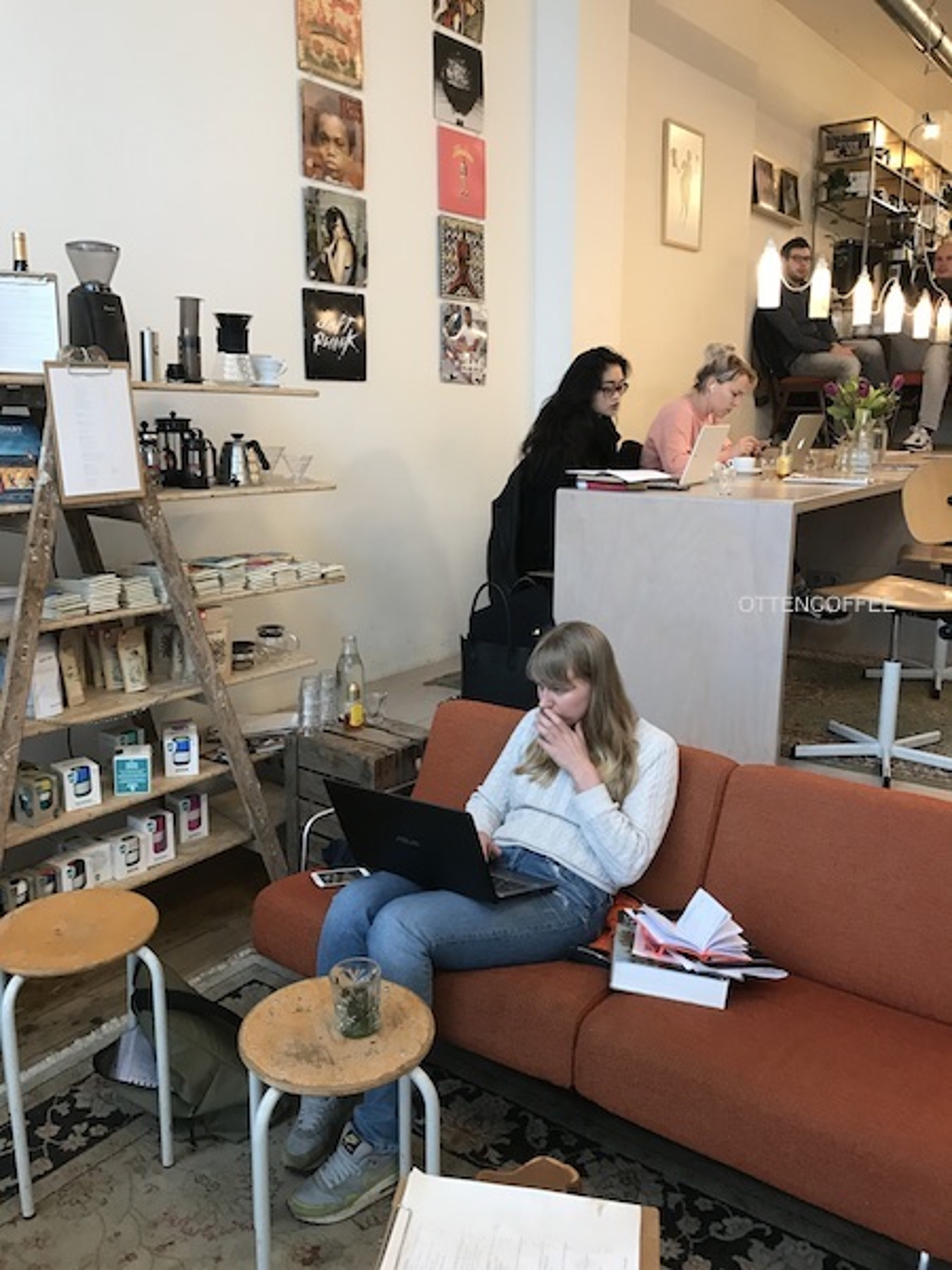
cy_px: 635
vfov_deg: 63.4
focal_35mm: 28
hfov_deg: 49.7
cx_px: 476
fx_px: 1027
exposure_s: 1/17
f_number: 1.8
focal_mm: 3.99
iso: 50
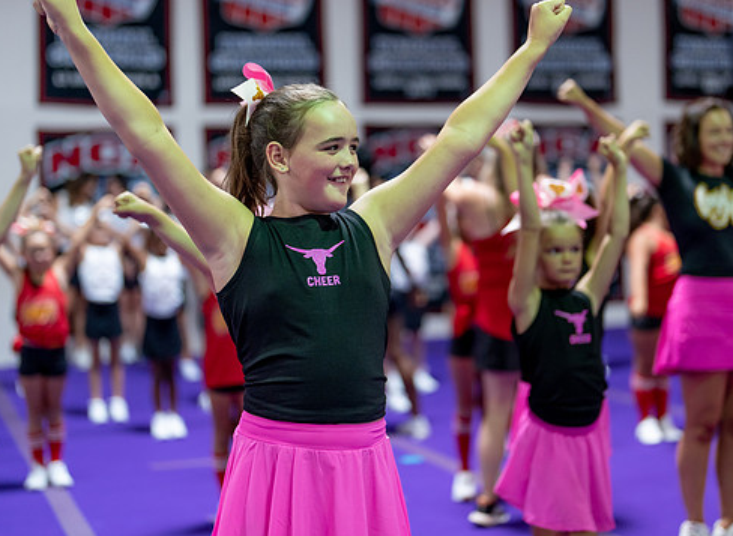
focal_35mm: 68
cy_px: 205
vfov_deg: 21.2
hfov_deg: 28.8
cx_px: 385
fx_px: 1427
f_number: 1.2
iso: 640
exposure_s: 1/400
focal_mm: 50
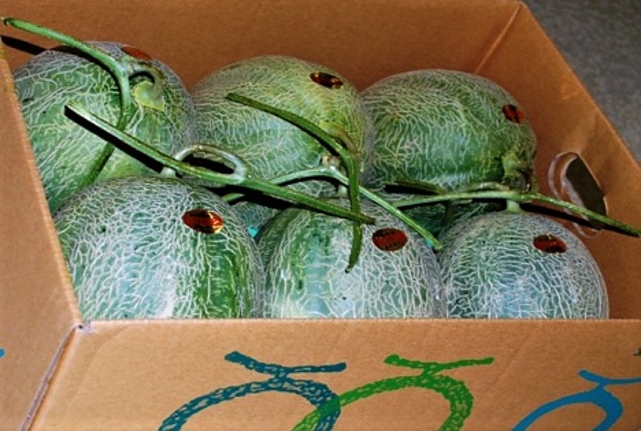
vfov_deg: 34.4
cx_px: 320
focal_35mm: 39
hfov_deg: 49.4
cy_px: 216
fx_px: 696
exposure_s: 1/125
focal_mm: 26
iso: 100
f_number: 4.5
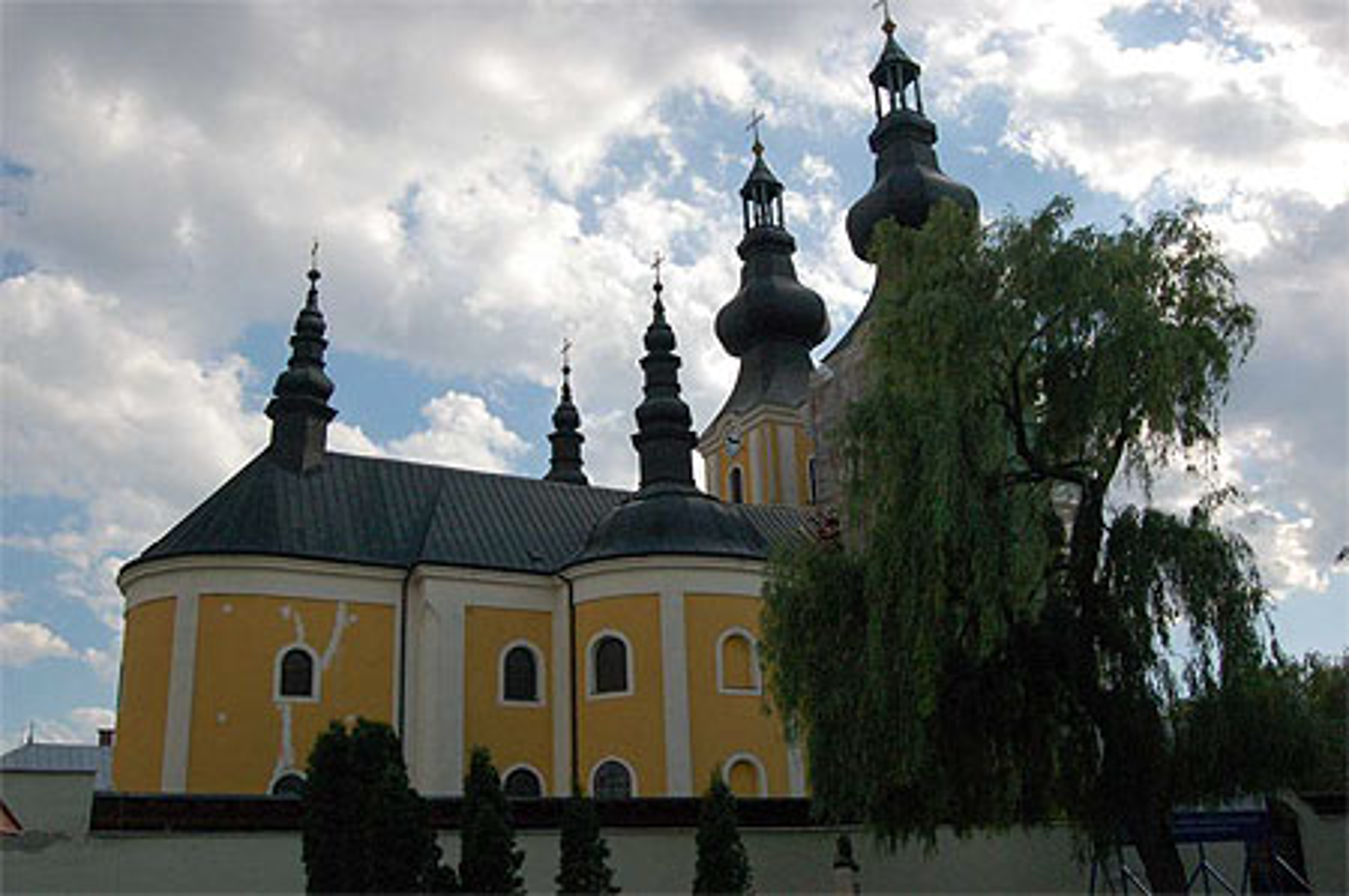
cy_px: 448
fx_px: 1235
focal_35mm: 33
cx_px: 674
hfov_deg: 57.3
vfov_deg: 39.9
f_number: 14
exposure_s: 1/800
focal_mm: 22
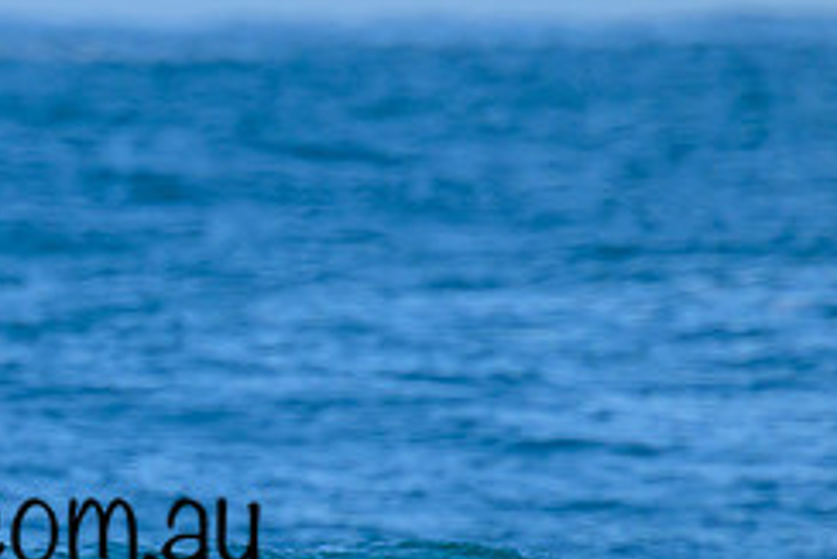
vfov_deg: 0.7
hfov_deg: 1.1
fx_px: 45502
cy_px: 485
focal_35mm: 1956
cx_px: -103
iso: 1800
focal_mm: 800
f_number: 11
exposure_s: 1/2000
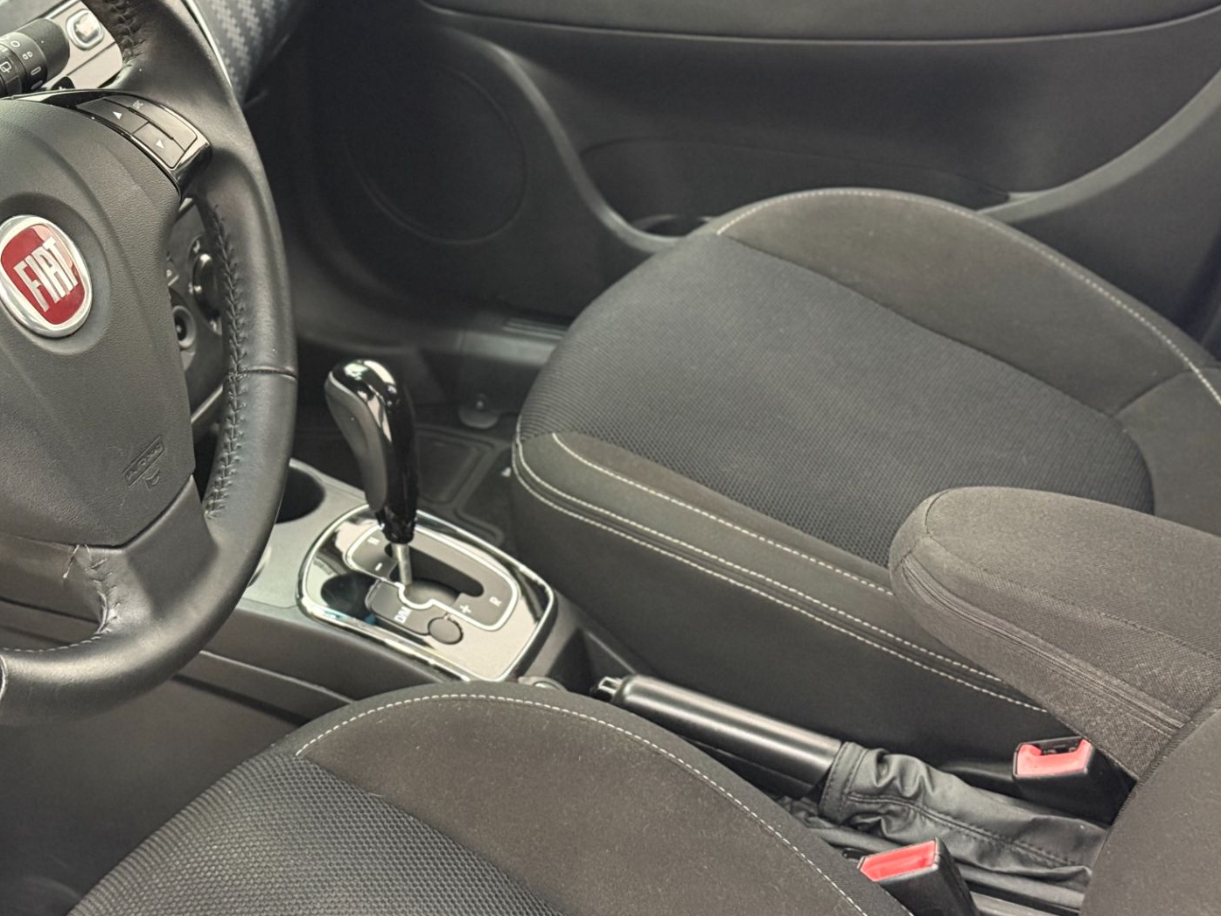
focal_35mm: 66
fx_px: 2328
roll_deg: +1.8
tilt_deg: -28.2
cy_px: 323
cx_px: 404
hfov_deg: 29.2
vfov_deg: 22.2
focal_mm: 6.76
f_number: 1.78
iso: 640
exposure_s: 1/30
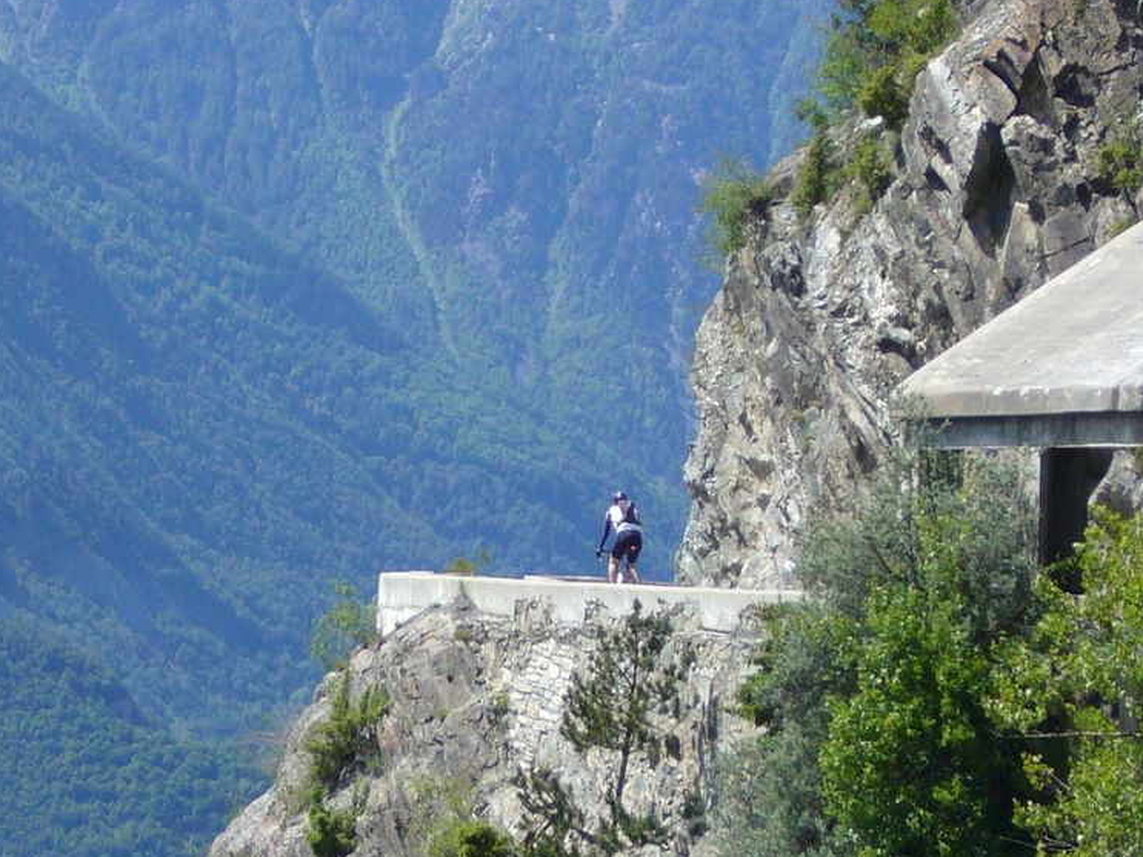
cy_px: 446
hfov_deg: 9.5
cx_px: 335
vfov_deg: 7.1
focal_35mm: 209
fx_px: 6900
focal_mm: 16.1
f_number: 4.8
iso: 100
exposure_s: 1/400
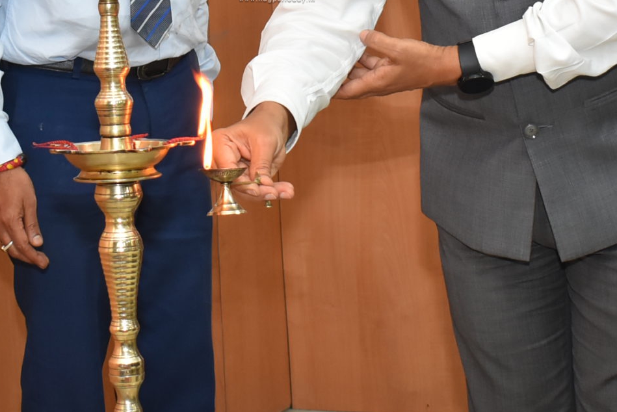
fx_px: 2012
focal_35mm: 117
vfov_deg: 11.5
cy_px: -64
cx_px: 221
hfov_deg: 17.4
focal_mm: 29
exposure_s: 1/125
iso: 800
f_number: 5
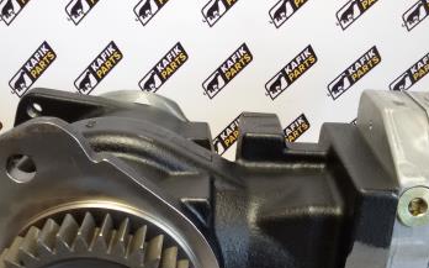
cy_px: 249
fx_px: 596
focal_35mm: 51
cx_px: 233
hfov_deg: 39.6
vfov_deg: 24.5
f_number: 2.4
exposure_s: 1/33
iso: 80
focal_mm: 2.93
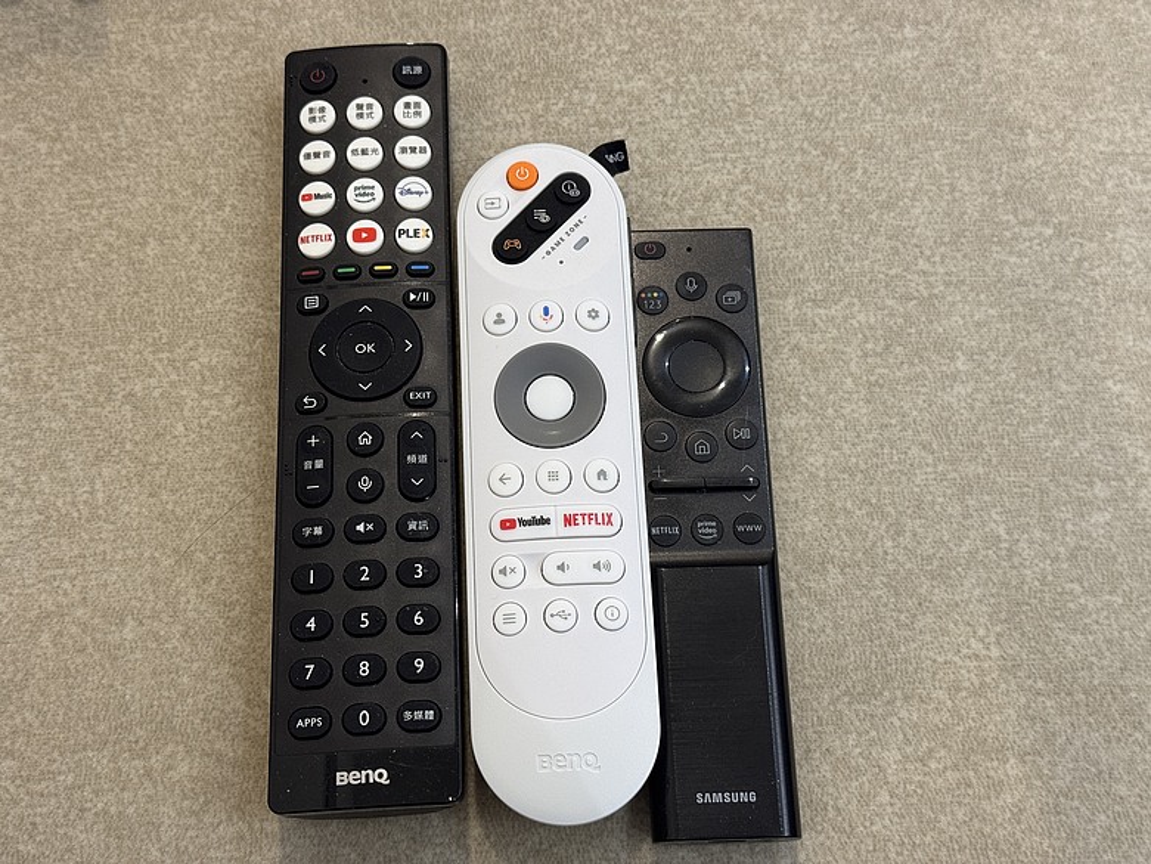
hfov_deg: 39.7
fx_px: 1596
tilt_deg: -64.3
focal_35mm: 48
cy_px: 432
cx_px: 576
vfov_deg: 30.3
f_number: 1.78
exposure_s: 1/60
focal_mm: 6.76
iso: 125
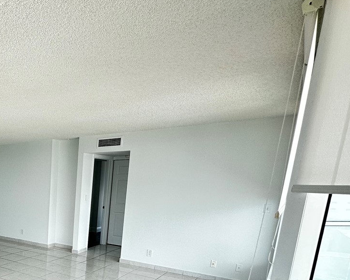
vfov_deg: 44.8
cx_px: -6
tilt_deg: -10.7
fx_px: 311
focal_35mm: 30
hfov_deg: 47.8
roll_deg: -0.4
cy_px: 243
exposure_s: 1/99
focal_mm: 2.22
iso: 64
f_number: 2.2
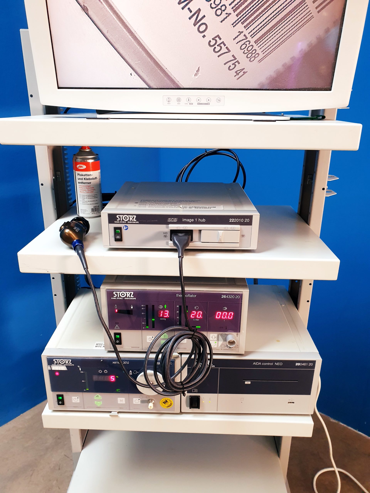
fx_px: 371
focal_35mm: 26
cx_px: 185
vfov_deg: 67.3
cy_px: 246
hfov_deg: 53.1
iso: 200
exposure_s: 1/50
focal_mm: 4.3
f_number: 2.4
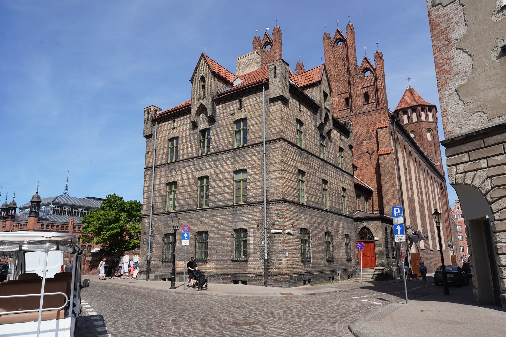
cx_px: 253
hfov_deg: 73.7
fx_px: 337
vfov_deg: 53.1
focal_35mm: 24
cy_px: 168
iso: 100
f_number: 14
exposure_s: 1/100
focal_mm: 24
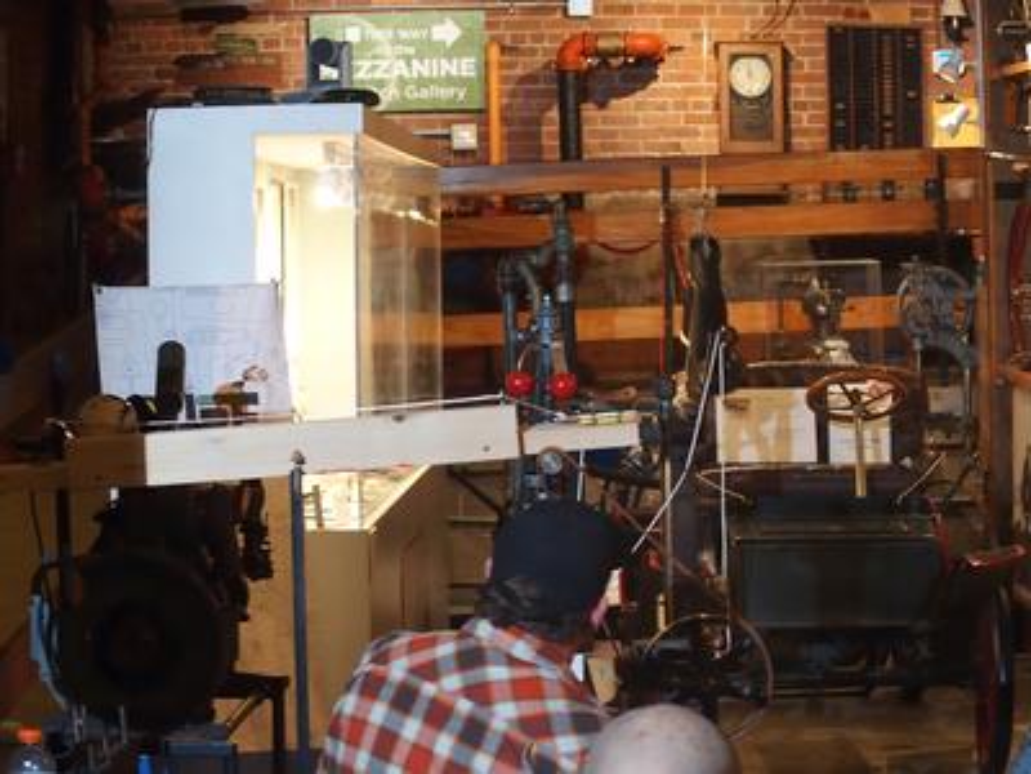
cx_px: 516
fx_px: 2740
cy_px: 387
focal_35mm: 92
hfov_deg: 21.3
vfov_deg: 16.1
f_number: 2.8
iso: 800
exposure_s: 1/25
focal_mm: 19.6
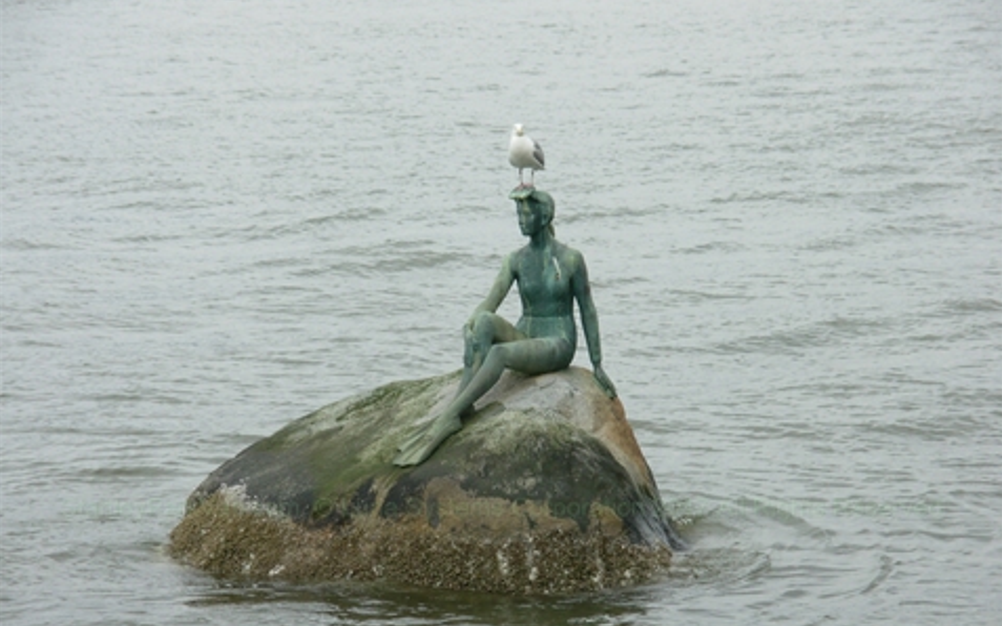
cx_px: 502
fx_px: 4751
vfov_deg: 7.5
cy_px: 326
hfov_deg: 12.0
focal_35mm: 174
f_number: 4.8
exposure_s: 1/342
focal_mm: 27
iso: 50
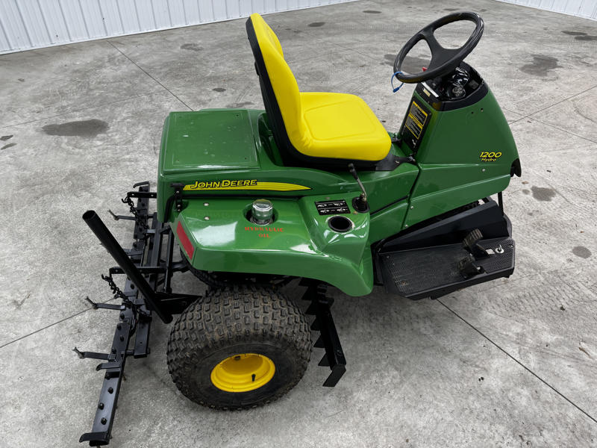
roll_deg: -2.0
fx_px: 414
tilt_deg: -39.2
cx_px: 298
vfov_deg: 56.8
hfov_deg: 71.6
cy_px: 224
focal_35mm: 24
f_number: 1.78
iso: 100
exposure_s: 1/120
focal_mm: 6.76
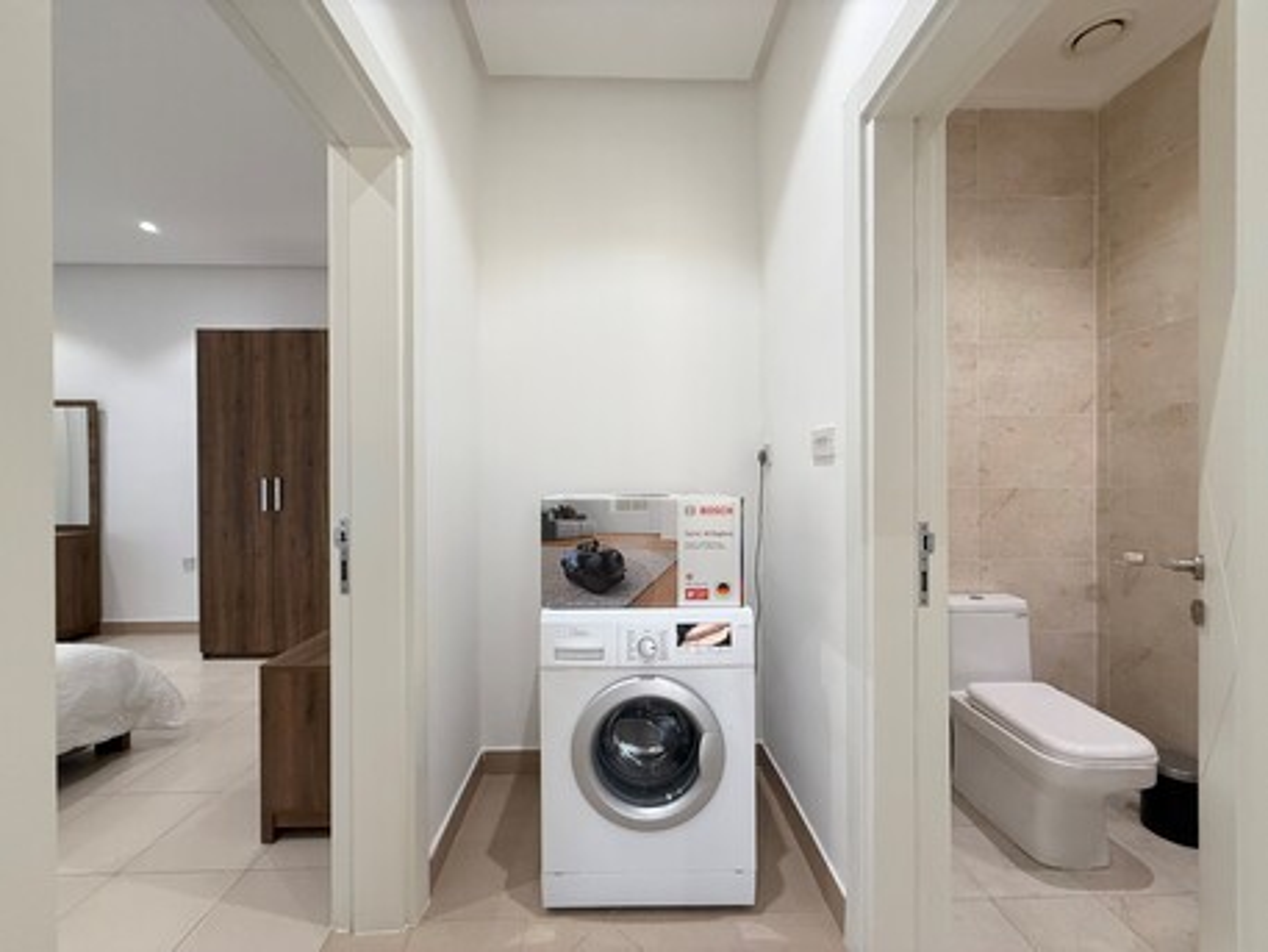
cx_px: 634
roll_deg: -0.2
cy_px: 476
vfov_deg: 85.7
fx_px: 513
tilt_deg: +0.1
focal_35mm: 14
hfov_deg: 102.0
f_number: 2.2
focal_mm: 2.22
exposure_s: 1/100
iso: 320
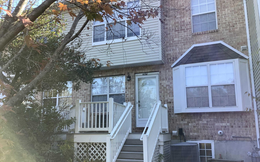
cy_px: 91
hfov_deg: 58.1
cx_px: 130
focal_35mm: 33
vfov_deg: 38.3
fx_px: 234
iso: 25
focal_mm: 3.3
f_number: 2.4
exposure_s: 1/268
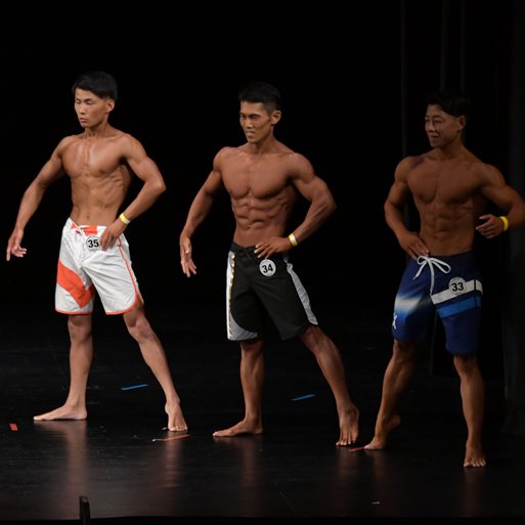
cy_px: 263
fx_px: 4959
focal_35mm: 289
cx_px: 192
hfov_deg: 6.1
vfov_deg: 6.1
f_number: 5.6
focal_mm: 150
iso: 3200
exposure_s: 1/400
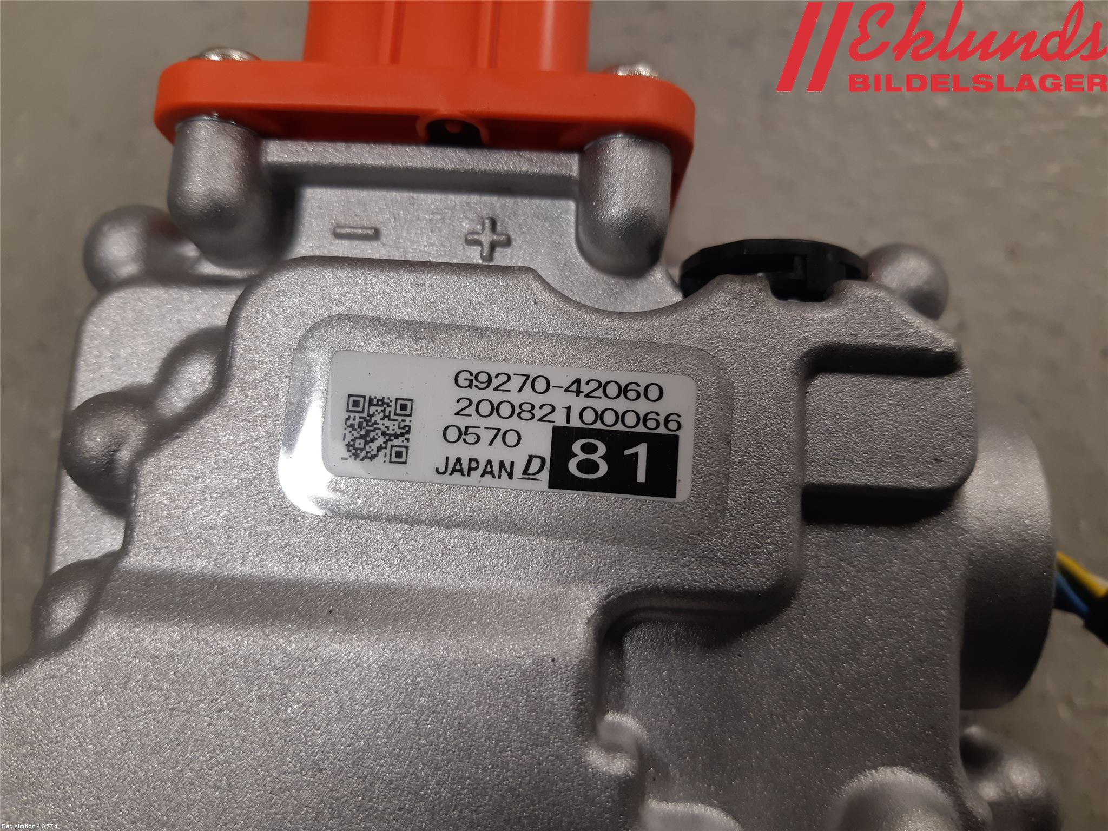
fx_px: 832
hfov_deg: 67.3
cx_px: 554
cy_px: 416
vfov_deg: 53.1
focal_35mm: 26
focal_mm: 3.93
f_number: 1.7
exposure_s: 1/50
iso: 64
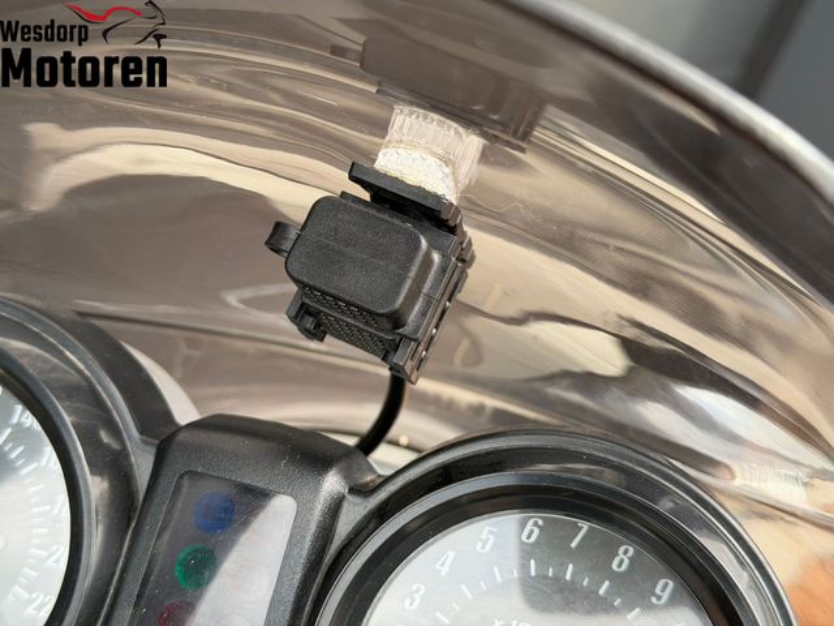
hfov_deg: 39.7
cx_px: 417
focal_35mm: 48
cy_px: 313
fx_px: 1156
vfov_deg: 30.3
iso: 100
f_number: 1.78
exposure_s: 1/687
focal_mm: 6.76
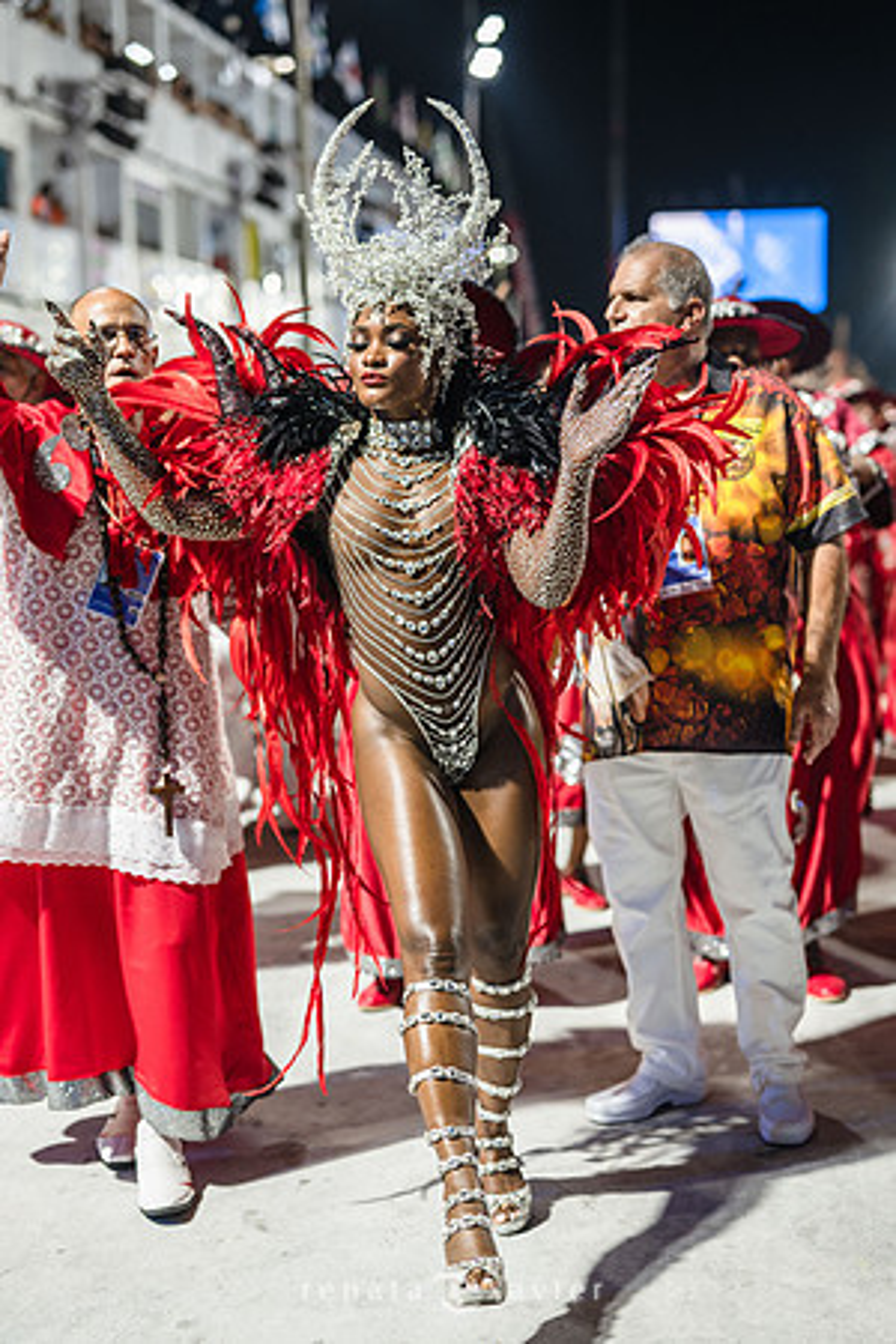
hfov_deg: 27.0
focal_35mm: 50
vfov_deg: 39.6
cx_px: 448
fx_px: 1867
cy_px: 672
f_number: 1.8
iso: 200
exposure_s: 1/320
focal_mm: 50
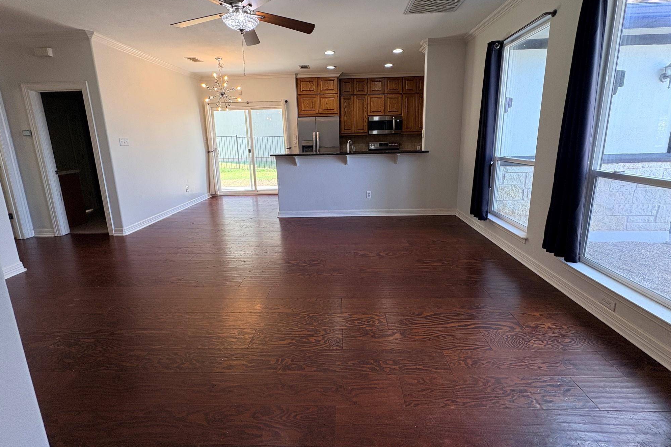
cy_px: 190
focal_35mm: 15
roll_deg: +1.8
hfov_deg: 100.4
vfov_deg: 76.8
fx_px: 280
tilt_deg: -10.4
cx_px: 333
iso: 125
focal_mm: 2.22
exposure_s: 1/121
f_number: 2.2
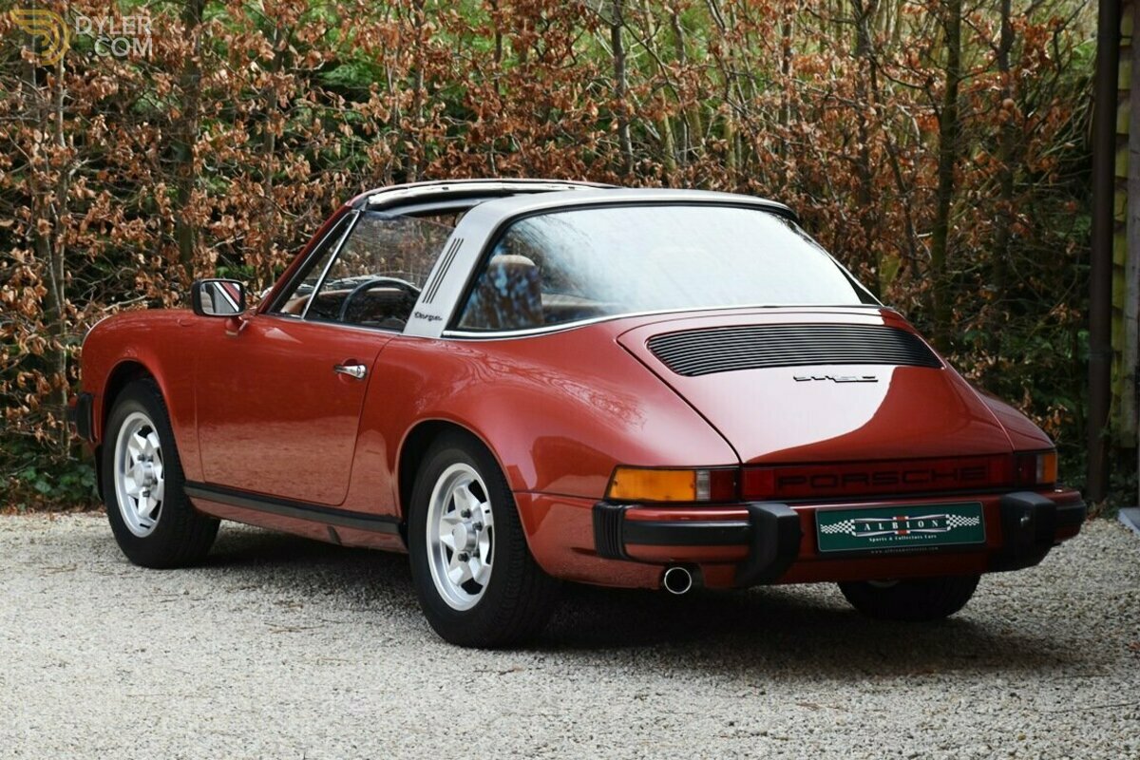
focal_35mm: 99
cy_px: 380
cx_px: 570
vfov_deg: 13.8
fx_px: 3135
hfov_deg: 20.6
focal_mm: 66
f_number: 8
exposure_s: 1/125
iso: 400
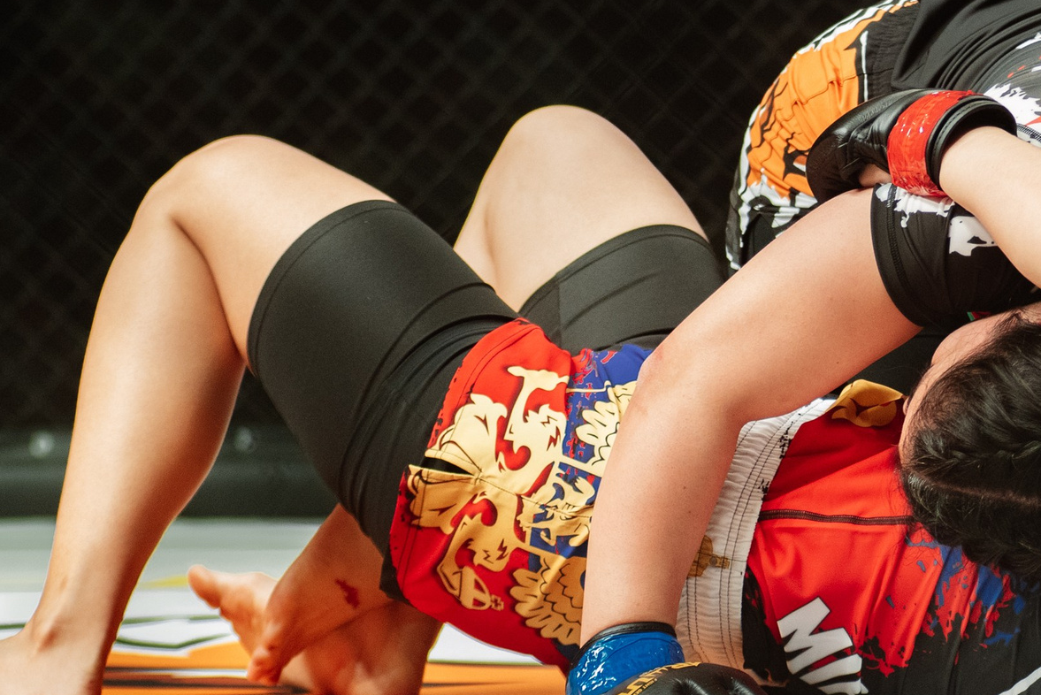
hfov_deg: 10.9
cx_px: 862
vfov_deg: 7.4
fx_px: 5410
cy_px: 249
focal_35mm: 187
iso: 2000
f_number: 4
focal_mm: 86
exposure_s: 1/640
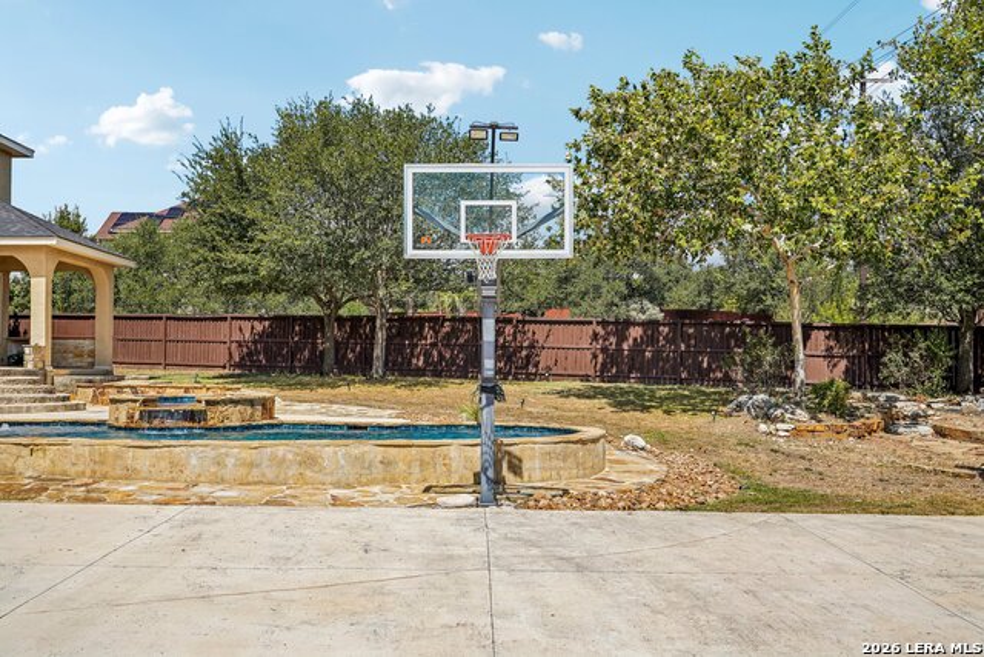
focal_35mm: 34
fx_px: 943
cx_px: 492
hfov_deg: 55.1
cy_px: 328
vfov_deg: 38.4
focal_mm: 34.5
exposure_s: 1/320
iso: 100
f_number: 8
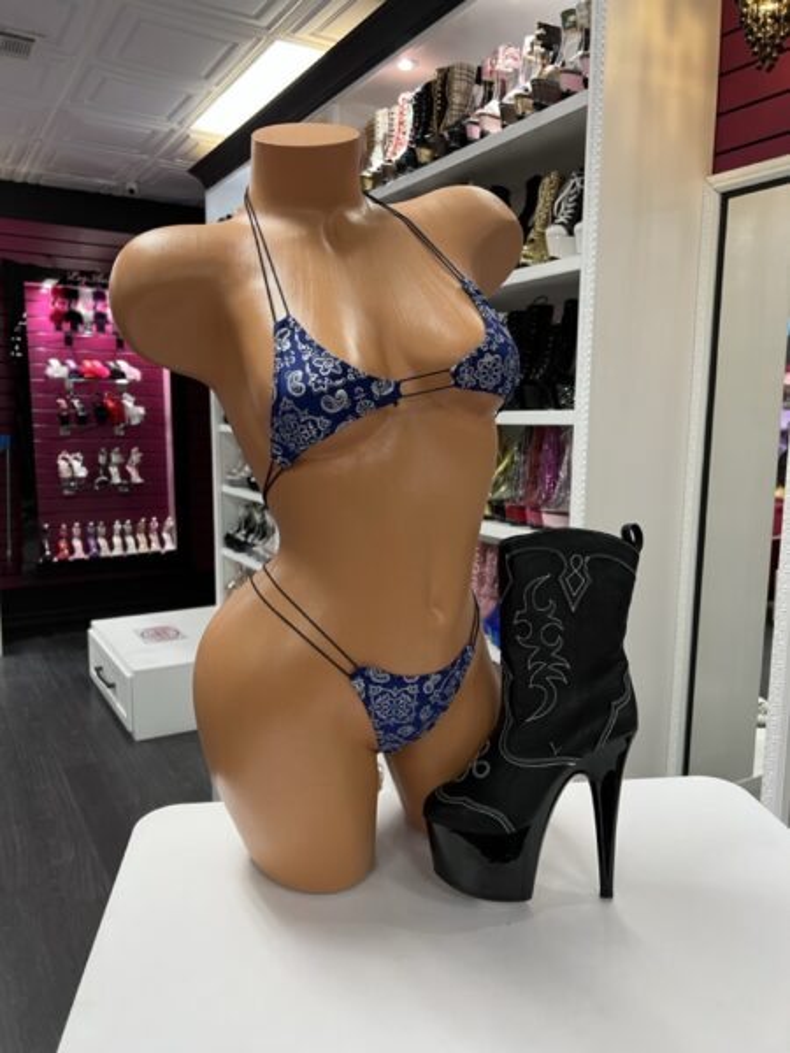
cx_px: 395
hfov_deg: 53.1
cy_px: 526
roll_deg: +0.5
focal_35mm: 26
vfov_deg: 67.3
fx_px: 791
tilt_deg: -8.7
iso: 100
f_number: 1.5
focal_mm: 5.7
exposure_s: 1/60
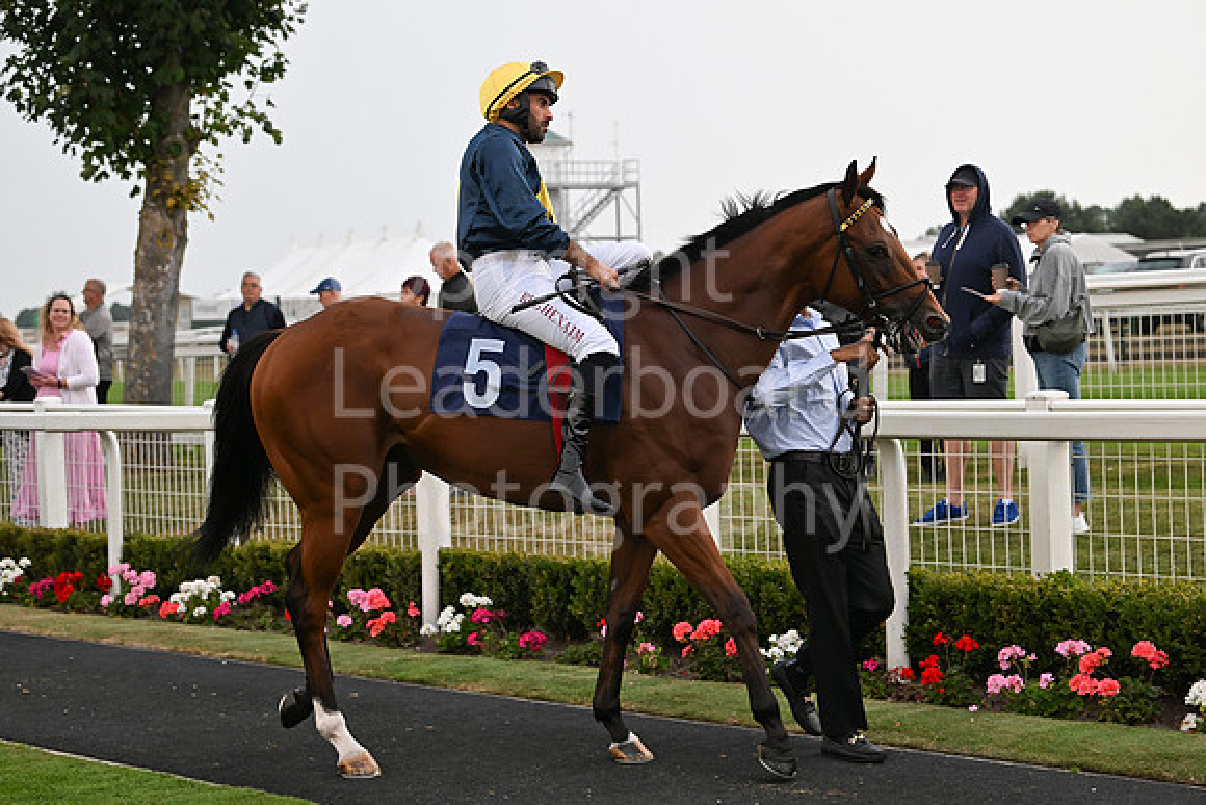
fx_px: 2345
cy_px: 402
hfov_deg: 28.8
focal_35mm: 70
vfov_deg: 19.5
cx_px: 603
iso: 1000
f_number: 4.5
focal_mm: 70
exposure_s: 1/400
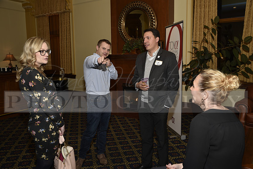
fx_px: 225
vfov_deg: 41.1
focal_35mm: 32
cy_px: 84
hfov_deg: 58.7
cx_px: 126
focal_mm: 32
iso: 200
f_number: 5
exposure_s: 1/60
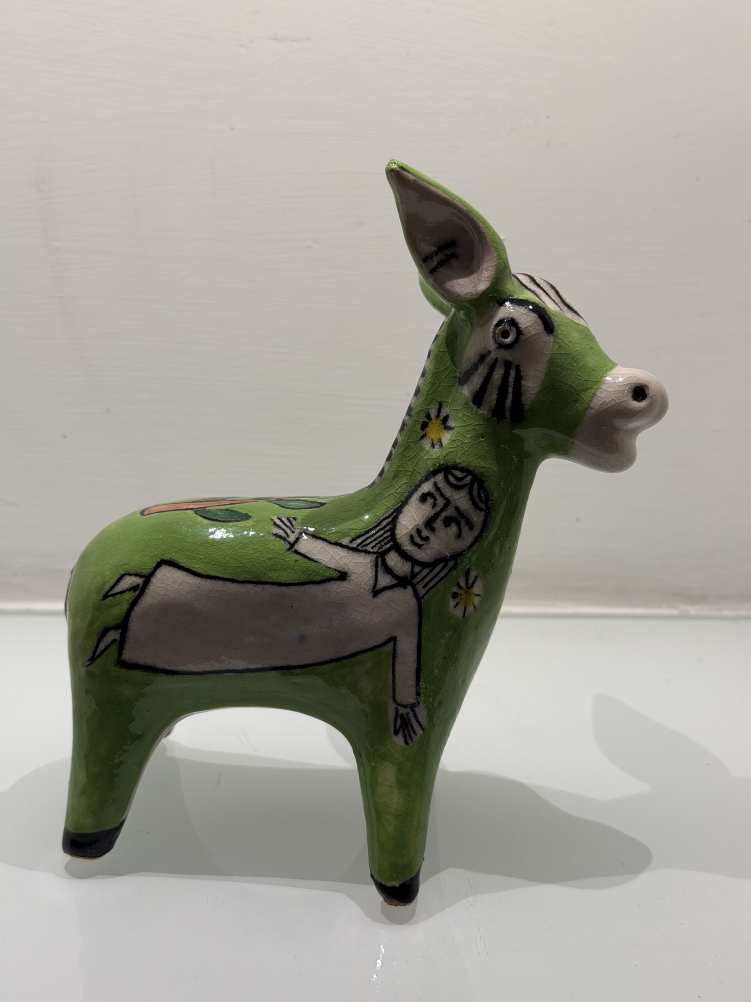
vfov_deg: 39.7
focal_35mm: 48
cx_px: 376
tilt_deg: -20.8
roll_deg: -1.9
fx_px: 1388
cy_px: 501
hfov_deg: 30.3
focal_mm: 6.76
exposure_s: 1/98
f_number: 1.78
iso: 50
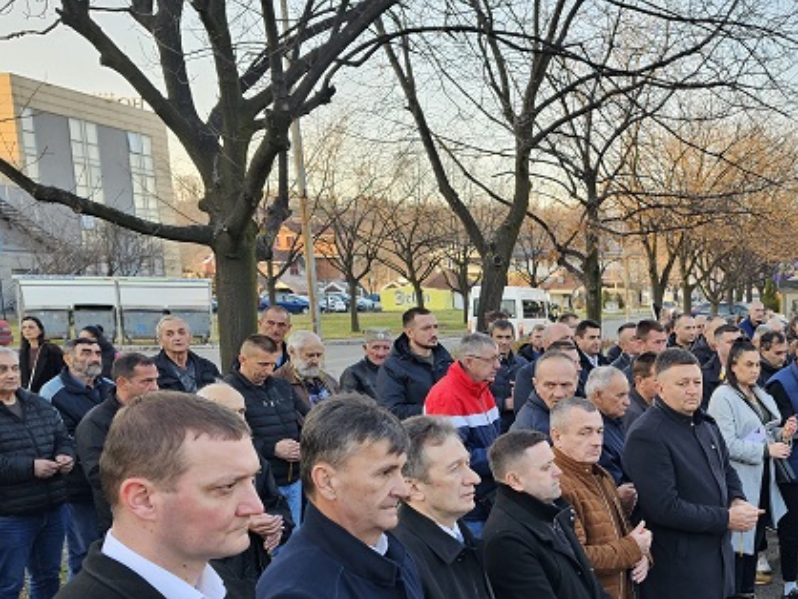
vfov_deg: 32.2
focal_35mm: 44
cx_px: 746
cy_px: 465
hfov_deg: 39.2
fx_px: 1015
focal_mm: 6.3
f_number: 1.7
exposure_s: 1/180
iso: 64
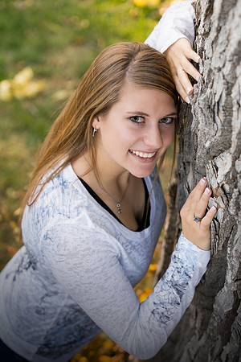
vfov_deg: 28.8
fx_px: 703
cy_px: 181
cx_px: 120
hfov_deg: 19.5
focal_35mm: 70
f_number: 3.2
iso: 320
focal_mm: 70
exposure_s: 1/200
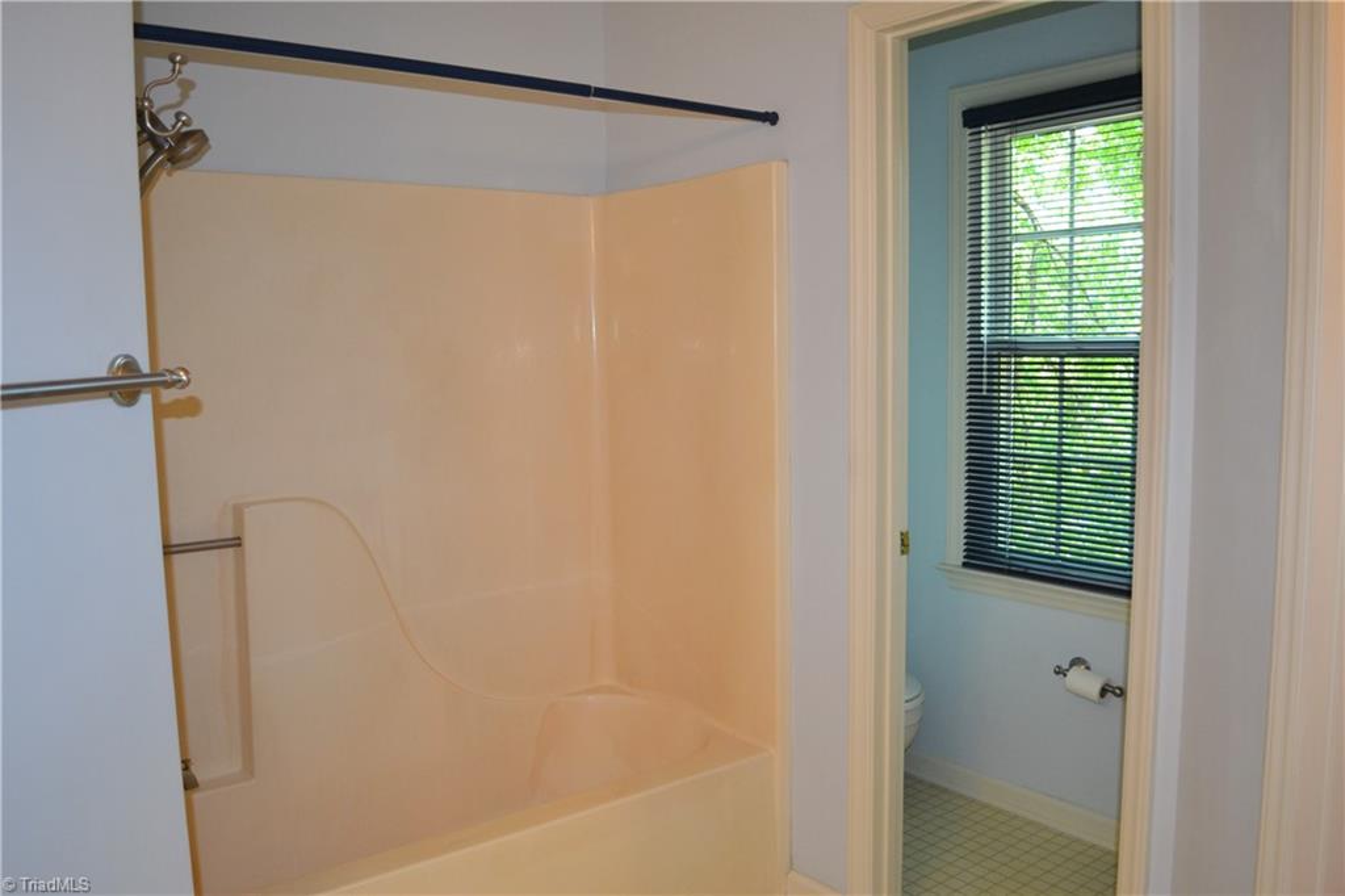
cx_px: 672
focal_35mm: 27
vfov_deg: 47.9
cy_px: 448
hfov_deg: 67.4
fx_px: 1008
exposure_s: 1/60
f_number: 3.5
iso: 450
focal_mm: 18
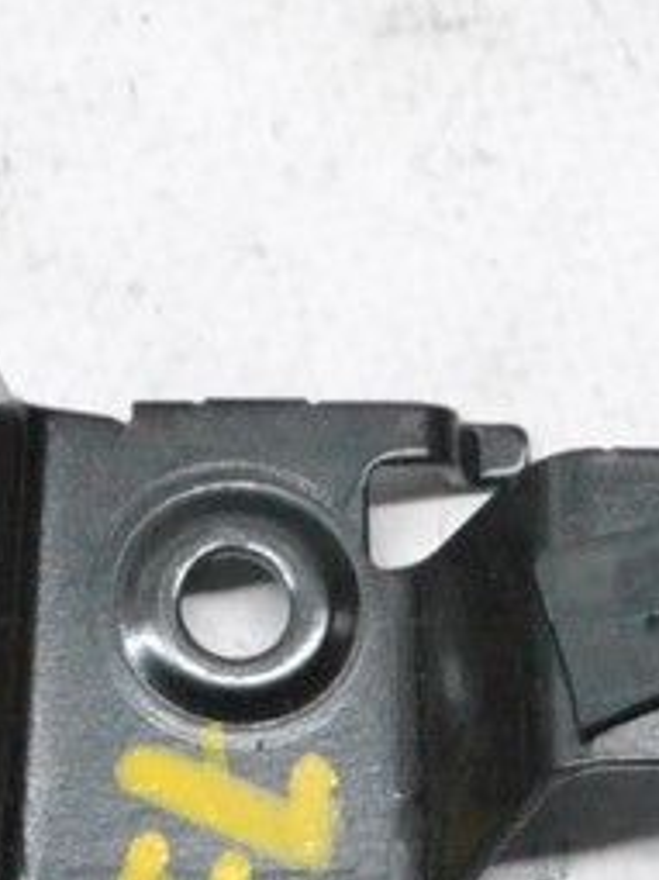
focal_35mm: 319
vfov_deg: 6.2
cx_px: -524
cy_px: 664
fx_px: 8102
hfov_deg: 4.6
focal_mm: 55
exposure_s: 1/160
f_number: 11
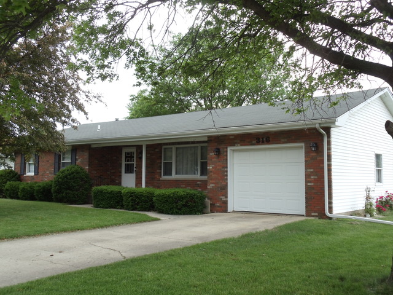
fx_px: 568
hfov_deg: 38.2
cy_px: 148
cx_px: 196
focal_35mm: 50
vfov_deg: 29.1
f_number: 3.7
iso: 80
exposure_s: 1/50
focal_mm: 6.81
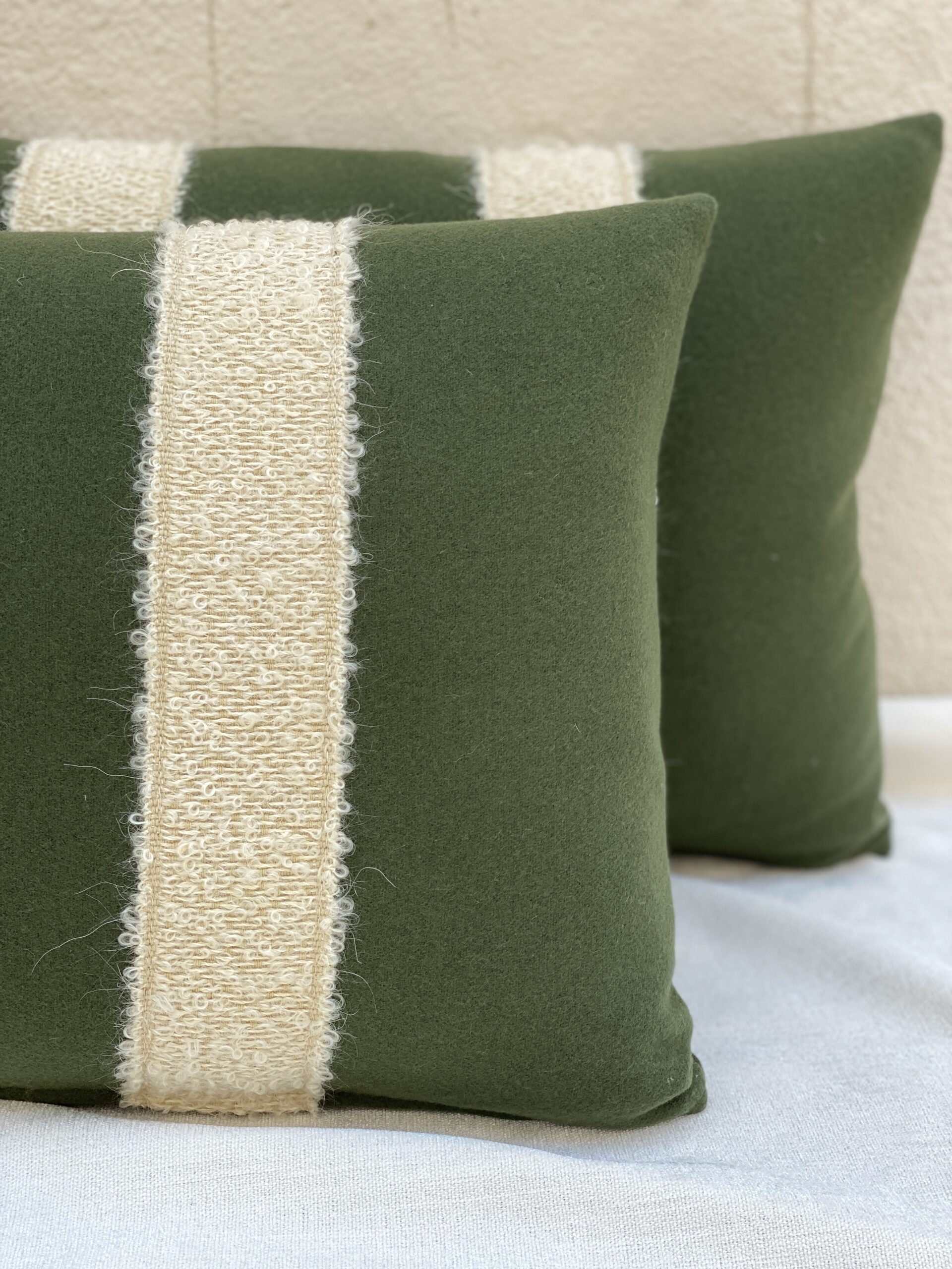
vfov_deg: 36.8
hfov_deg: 28.0
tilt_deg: -16.7
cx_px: 476
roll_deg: -0.4
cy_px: 634
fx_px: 1907
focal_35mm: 52
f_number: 2
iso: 20
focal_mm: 6
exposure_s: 1/318
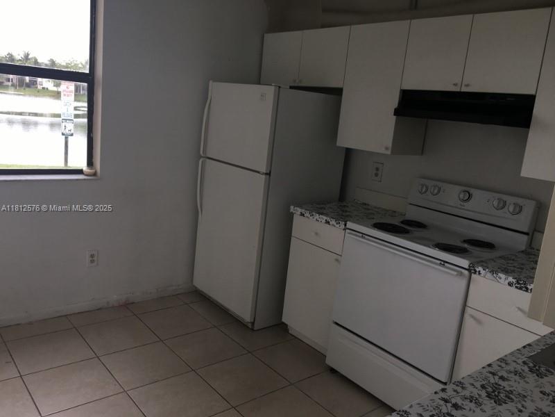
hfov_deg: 61.7
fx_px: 465
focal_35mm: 29
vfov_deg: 48.2
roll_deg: -5.3
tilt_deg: -12.1
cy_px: 208
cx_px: 278
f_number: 2.2
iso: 25
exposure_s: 1/88
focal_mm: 4.15
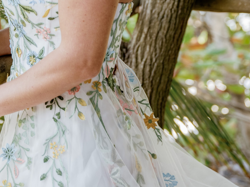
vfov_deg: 11.3
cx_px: 36
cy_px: -40
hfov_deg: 15.2
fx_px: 932
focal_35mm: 129
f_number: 3.2
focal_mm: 50
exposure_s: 1/200
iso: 200
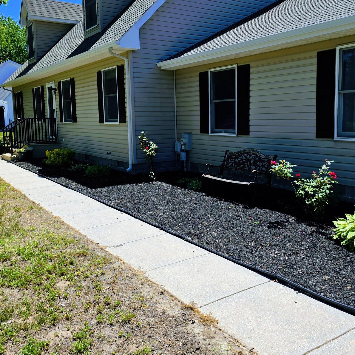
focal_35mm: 35
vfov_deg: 47.2
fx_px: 406
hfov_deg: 47.1
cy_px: 161
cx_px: 198
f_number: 1.7
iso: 80
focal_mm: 6.3
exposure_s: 1/4434
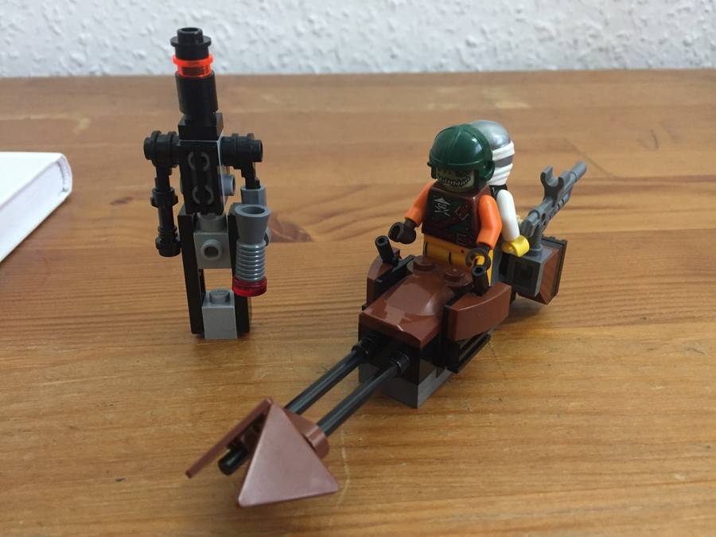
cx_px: 358
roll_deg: -0.7
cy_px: 268
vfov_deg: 48.2
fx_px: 600
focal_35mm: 29
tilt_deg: -29.6
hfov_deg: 61.7
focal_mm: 4.15
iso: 250
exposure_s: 1/33
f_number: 2.2
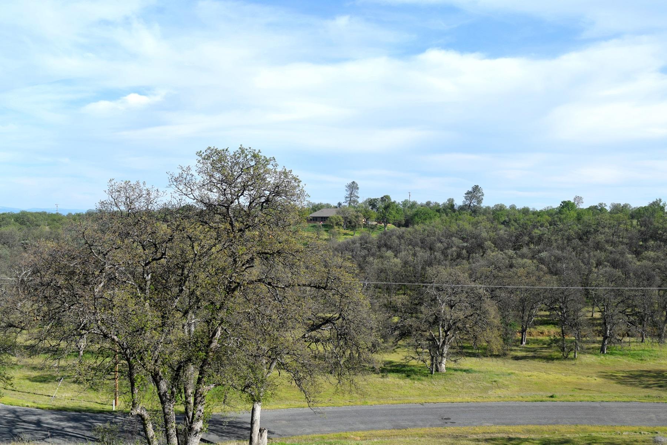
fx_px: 750
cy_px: 222
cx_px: 334
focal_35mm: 40
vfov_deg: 33.0
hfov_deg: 47.9
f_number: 10
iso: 200
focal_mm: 27
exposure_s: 1/400
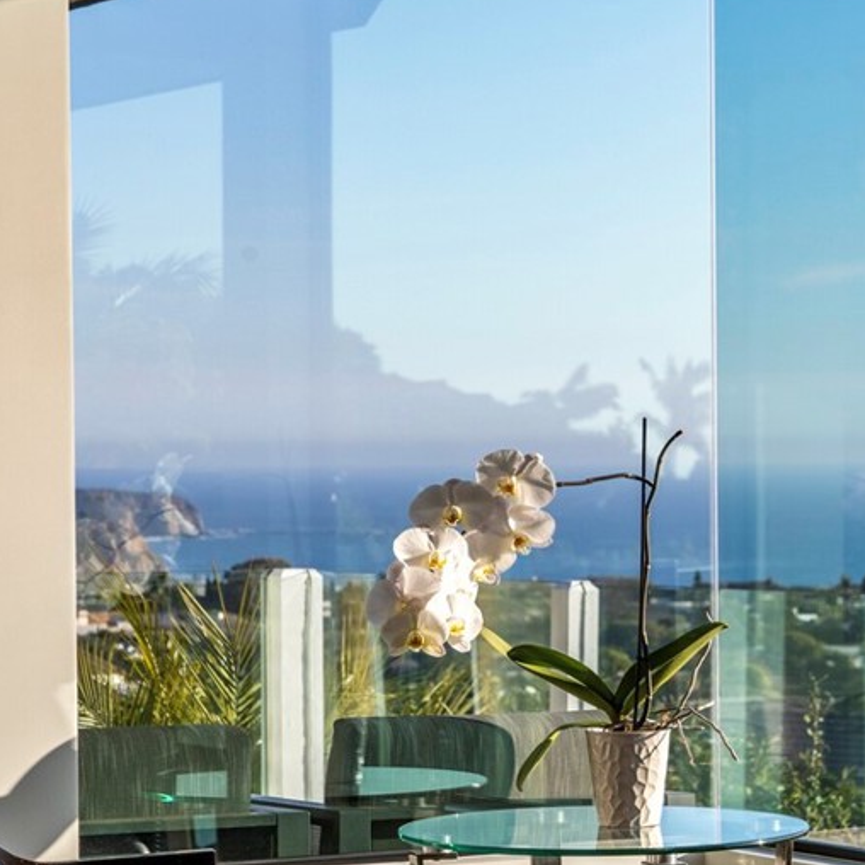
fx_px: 3534
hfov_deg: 13.9
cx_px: 593
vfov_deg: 14.0
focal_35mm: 125
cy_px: 446
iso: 800
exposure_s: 1/1250
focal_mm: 73
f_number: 10
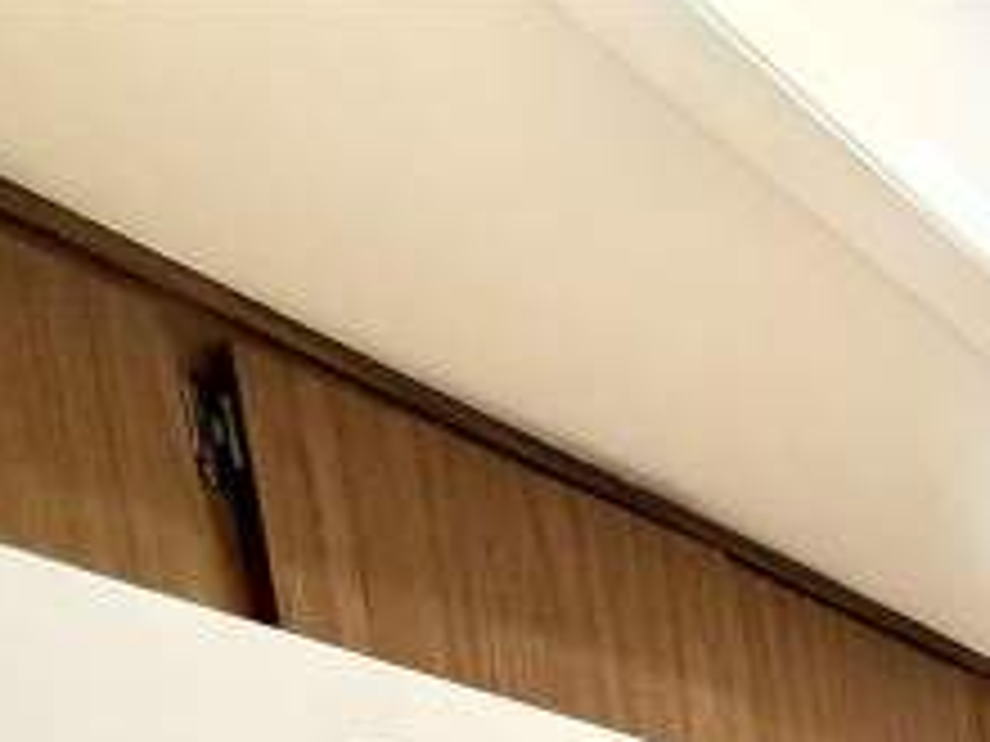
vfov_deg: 20.2
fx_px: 1459
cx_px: 1710
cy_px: 1345
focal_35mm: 51
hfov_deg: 23.3
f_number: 2.2
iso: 320
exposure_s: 1/120
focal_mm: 2.22
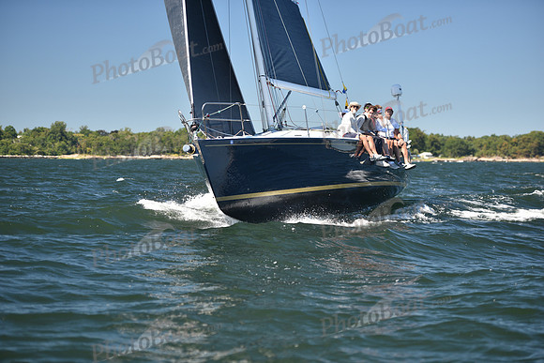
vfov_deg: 13.7
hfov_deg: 20.4
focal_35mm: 100
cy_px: 182
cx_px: 272
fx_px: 1511
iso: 200
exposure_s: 1/800
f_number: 2.8
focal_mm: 100
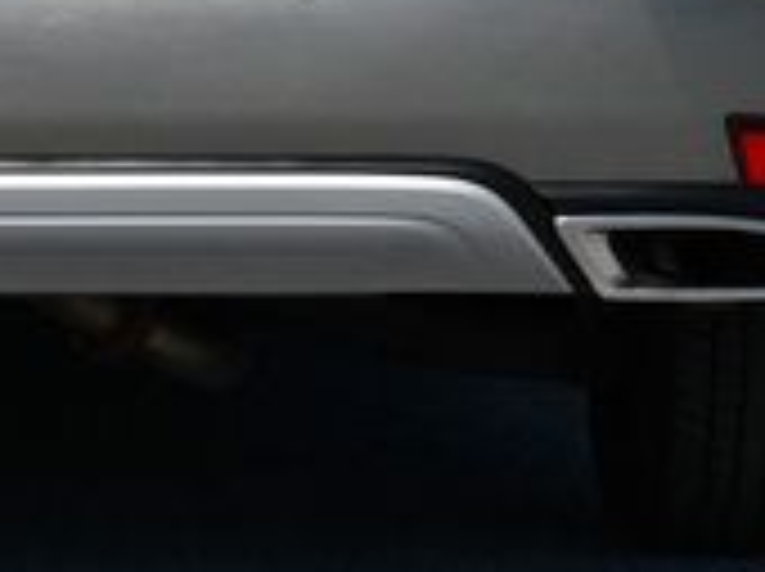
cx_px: -45
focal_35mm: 261
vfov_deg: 5.6
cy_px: -252
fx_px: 5760
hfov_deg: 7.6
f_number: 9
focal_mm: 36
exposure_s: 1/320
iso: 100
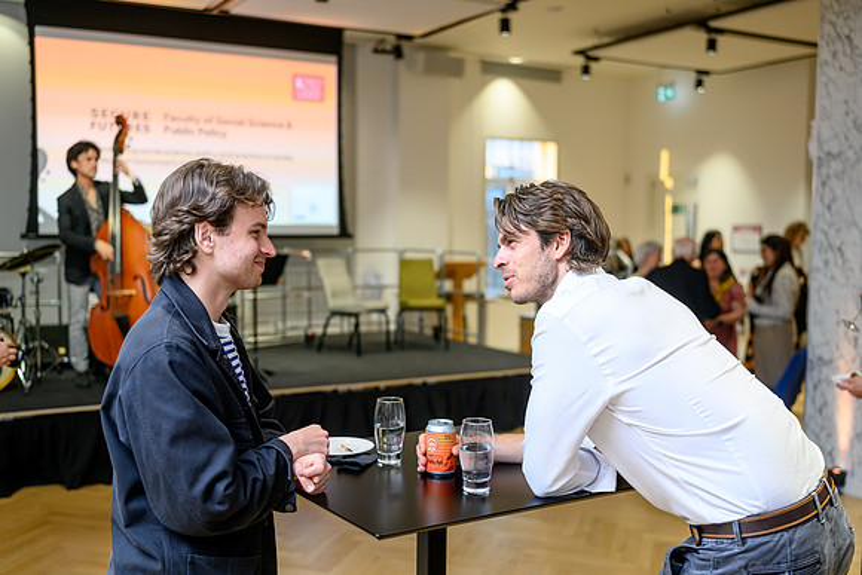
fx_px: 923
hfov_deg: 50.1
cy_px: 288
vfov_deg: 34.6
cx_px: 431
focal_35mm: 39
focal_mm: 38
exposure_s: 1/200
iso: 400
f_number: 2
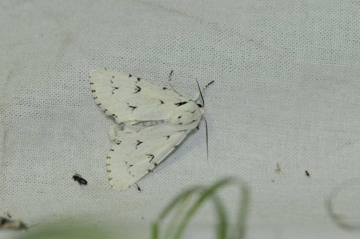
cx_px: 180
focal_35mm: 158
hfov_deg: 13.1
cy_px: 120
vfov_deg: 8.7
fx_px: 1573
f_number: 10
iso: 800
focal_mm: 105
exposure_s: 1/60
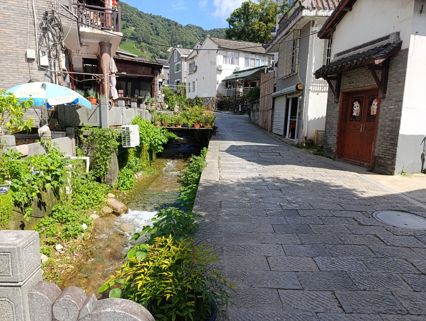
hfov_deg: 73.8
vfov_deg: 59.0
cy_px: 160
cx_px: 213
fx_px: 283
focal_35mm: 23
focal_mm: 6.14
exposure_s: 1/282
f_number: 1.6
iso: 50
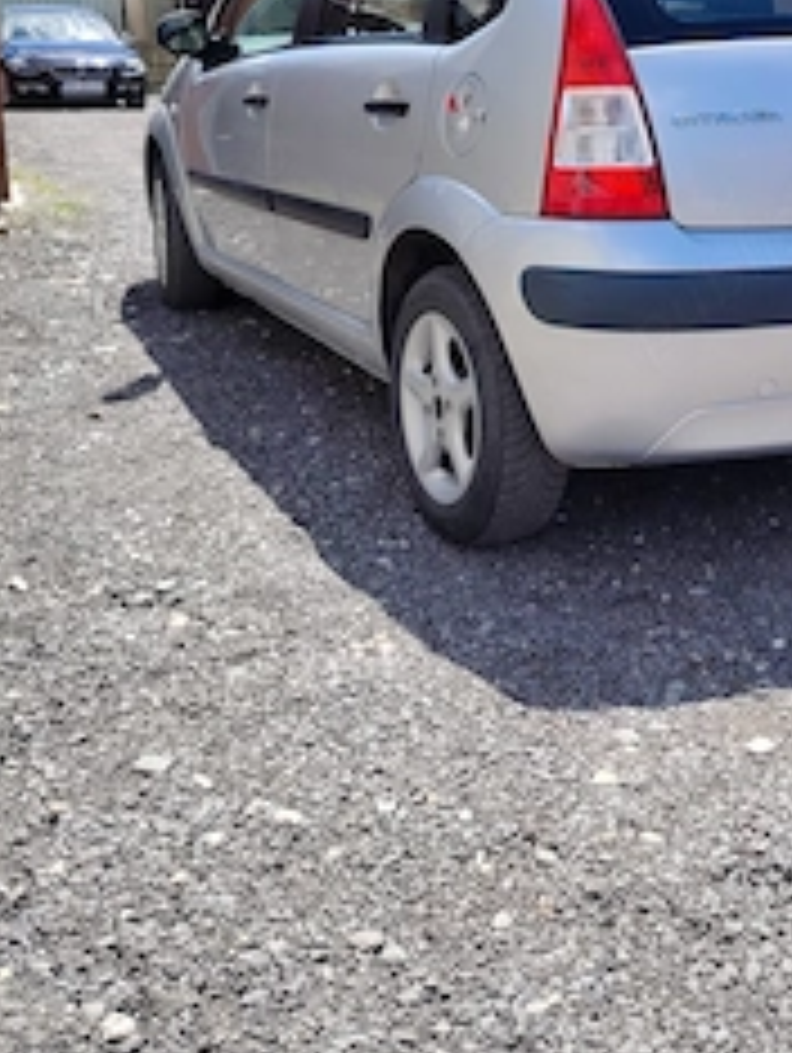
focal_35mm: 41
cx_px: 616
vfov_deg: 44.8
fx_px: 1248
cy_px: 320
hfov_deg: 34.3
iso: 100
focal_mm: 5.25
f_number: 1.75
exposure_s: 1/723
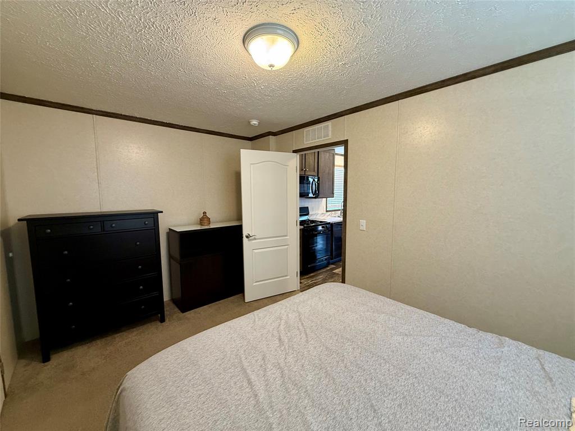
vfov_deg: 85.7
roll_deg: -0.1
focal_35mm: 14
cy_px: 216
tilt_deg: -6.2
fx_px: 233
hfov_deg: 102.1
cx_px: 288
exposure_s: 1/60
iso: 320
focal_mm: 2.22
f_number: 2.2
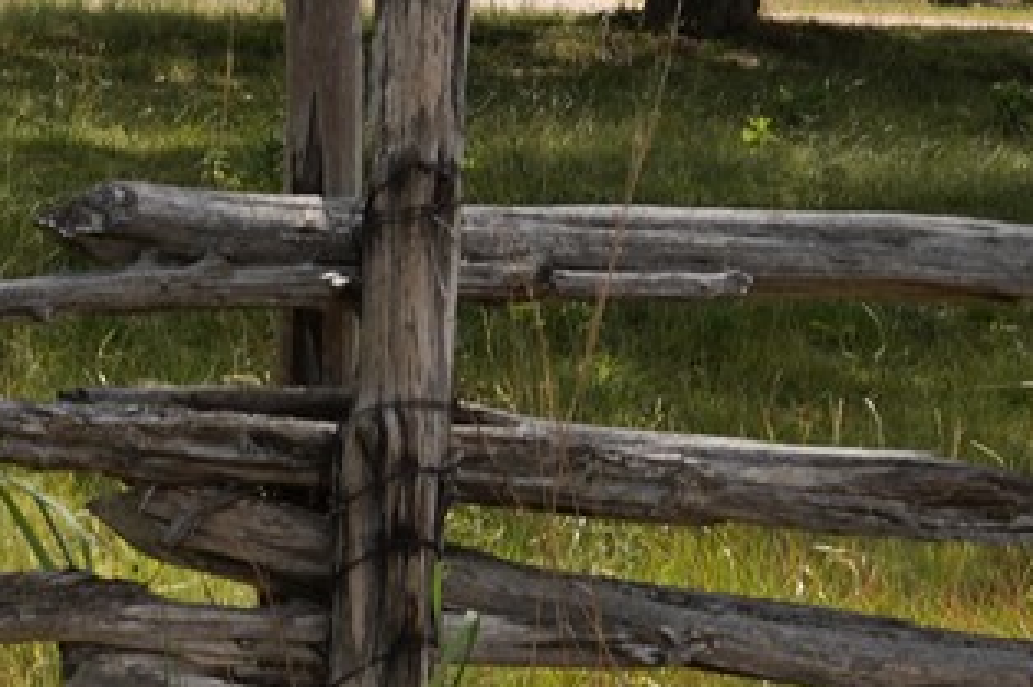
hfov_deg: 8.2
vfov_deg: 5.8
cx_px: -1165
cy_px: -371
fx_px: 6768
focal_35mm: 236
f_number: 13
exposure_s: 1/100
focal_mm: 37
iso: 100
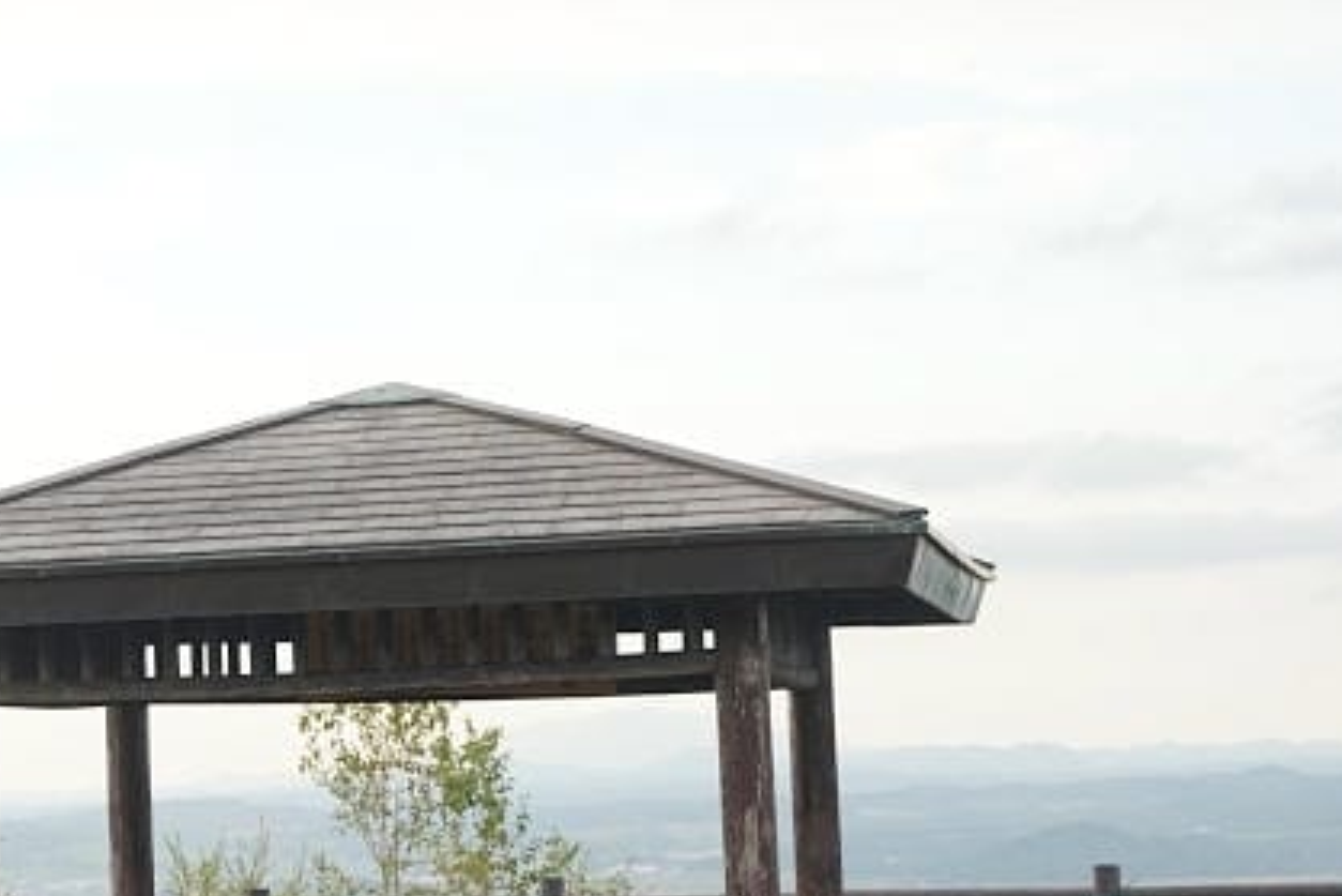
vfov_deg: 10.4
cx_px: -385
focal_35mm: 132
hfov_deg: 14.9
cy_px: 302
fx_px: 4922
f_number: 4
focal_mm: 46
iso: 100
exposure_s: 1/60
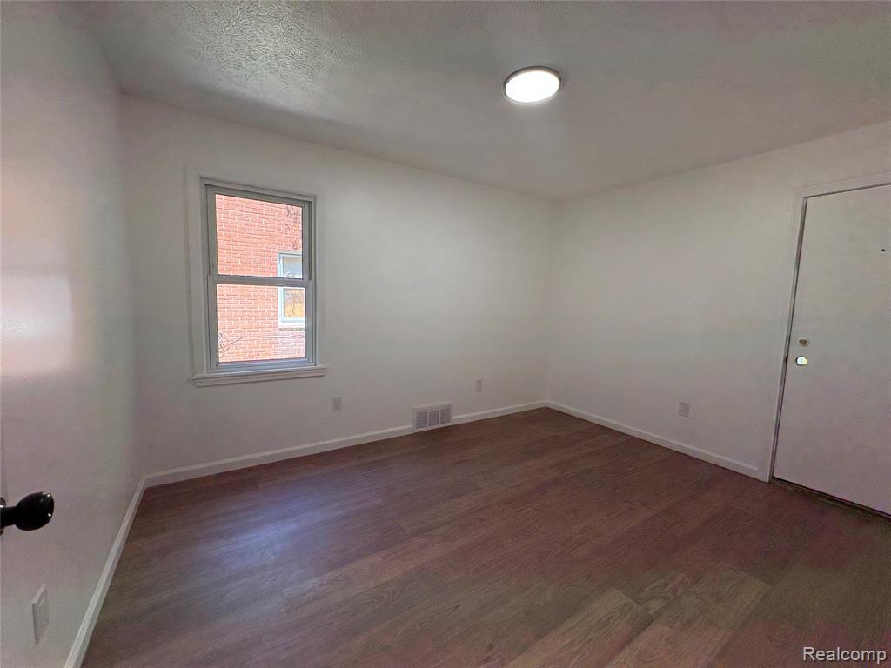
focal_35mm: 14
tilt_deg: -4.7
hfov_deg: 102.1
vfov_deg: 85.7
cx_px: 446
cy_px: 334
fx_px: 360
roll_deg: -2.1
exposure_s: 1/125
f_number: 2.2
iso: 125
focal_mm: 2.22
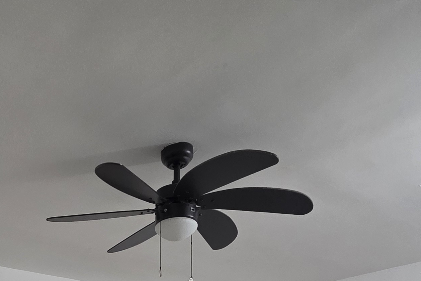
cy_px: 453
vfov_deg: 23.1
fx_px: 503
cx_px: 67
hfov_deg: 42.7
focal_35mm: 43
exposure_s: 1/120
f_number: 1.9
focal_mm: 2.2
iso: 200
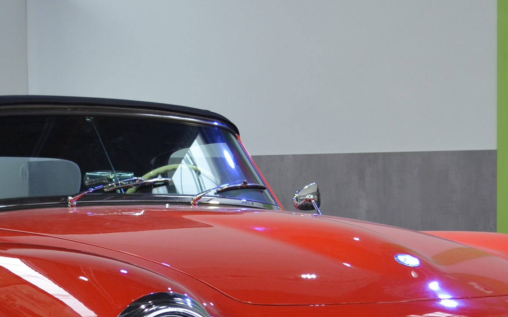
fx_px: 1260
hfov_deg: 22.8
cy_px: 331
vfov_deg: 14.1
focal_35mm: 91
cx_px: 214
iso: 400
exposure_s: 1/100
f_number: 5
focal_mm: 28
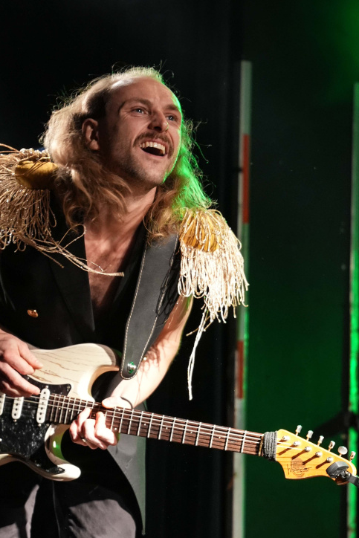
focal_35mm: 116
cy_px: 393
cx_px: 148
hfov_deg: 11.8
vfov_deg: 17.6
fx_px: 1734
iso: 3200
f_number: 2.8
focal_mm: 70
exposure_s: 1/250
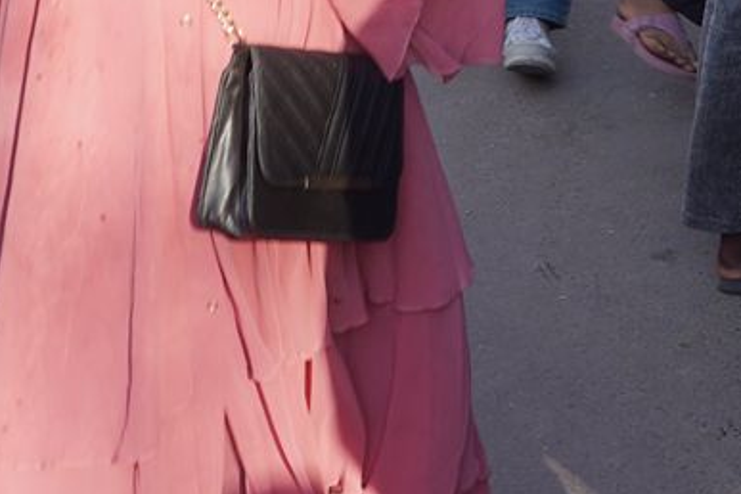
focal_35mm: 124
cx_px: 739
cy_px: -488
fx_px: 2552
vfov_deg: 10.2
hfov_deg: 16.2
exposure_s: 1/100
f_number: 8
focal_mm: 24
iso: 100
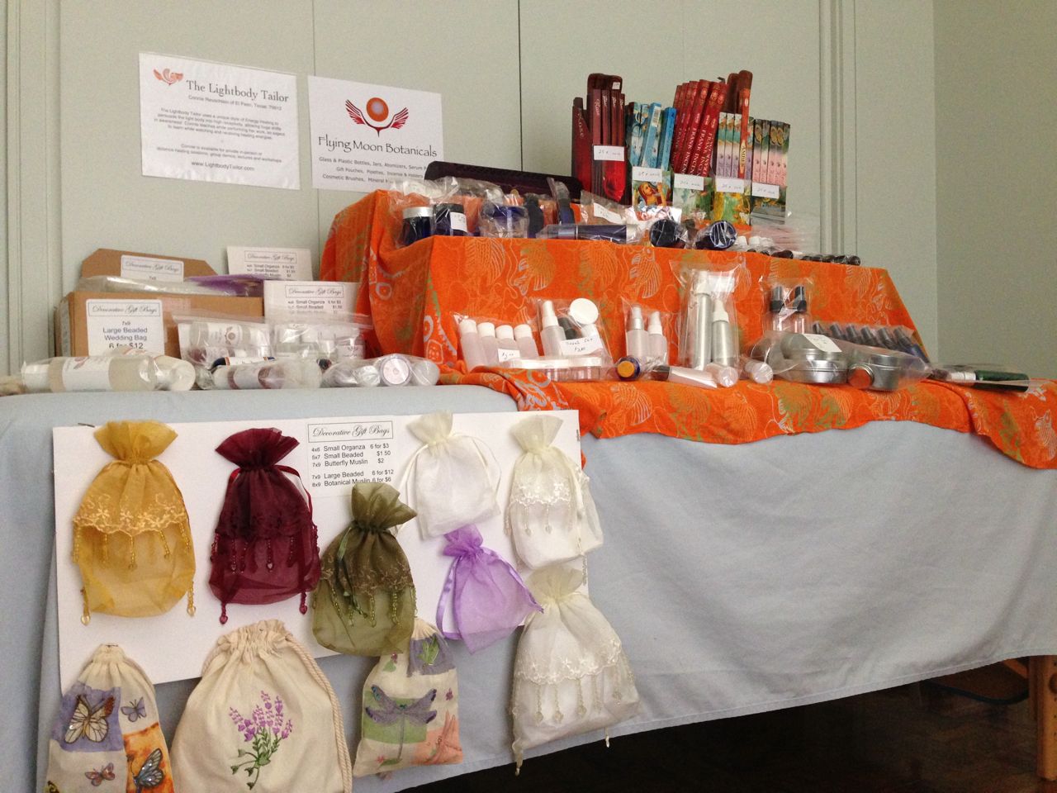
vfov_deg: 42.9
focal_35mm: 33
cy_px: 396
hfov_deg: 55.4
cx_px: 528
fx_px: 1008
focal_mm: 4.13
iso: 250
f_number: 2.4
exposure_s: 1/20
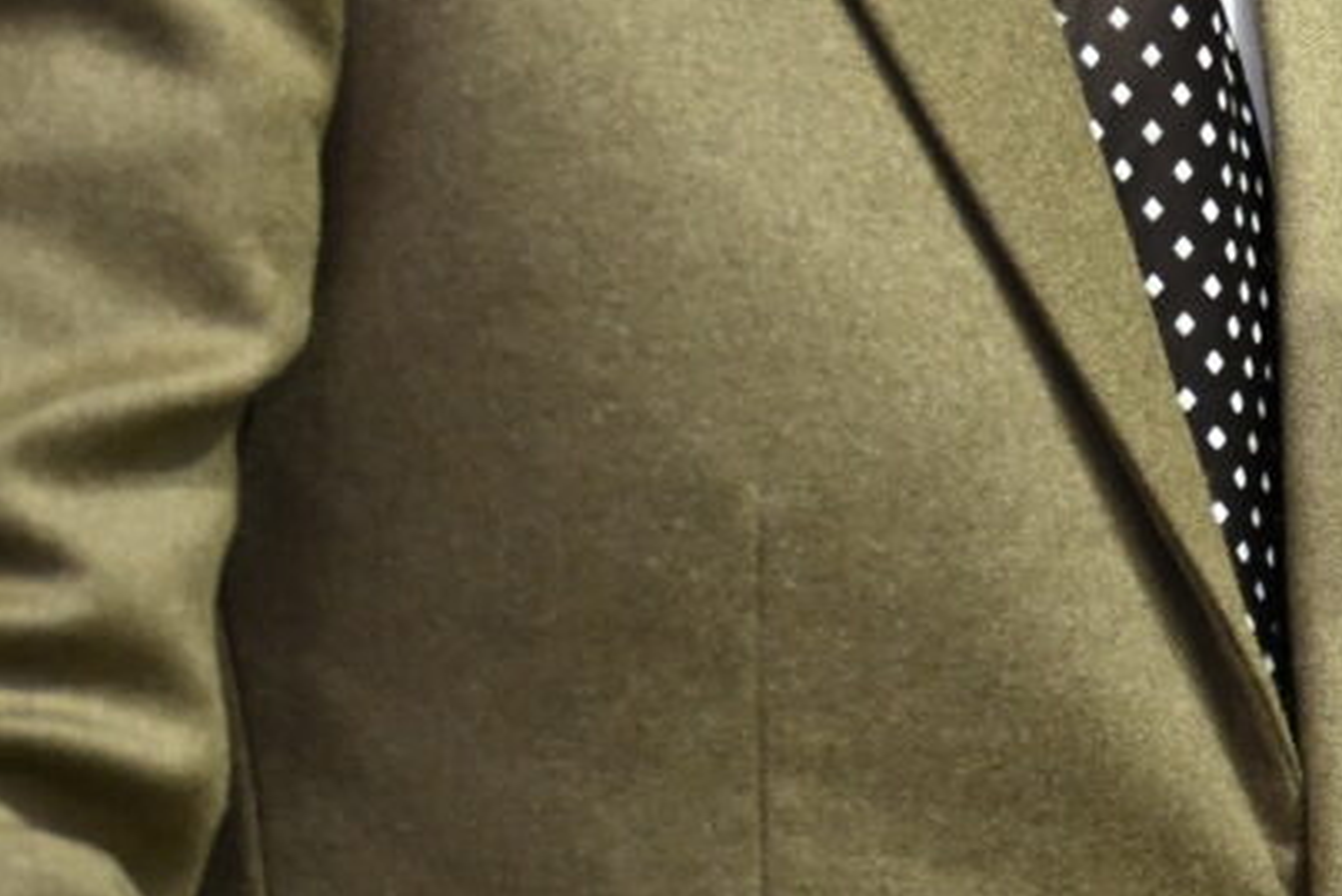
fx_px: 13722
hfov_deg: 5.5
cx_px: 2554
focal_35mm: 368
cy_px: -331
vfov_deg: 3.7
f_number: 2.8
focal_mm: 58
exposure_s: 1/200
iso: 1600
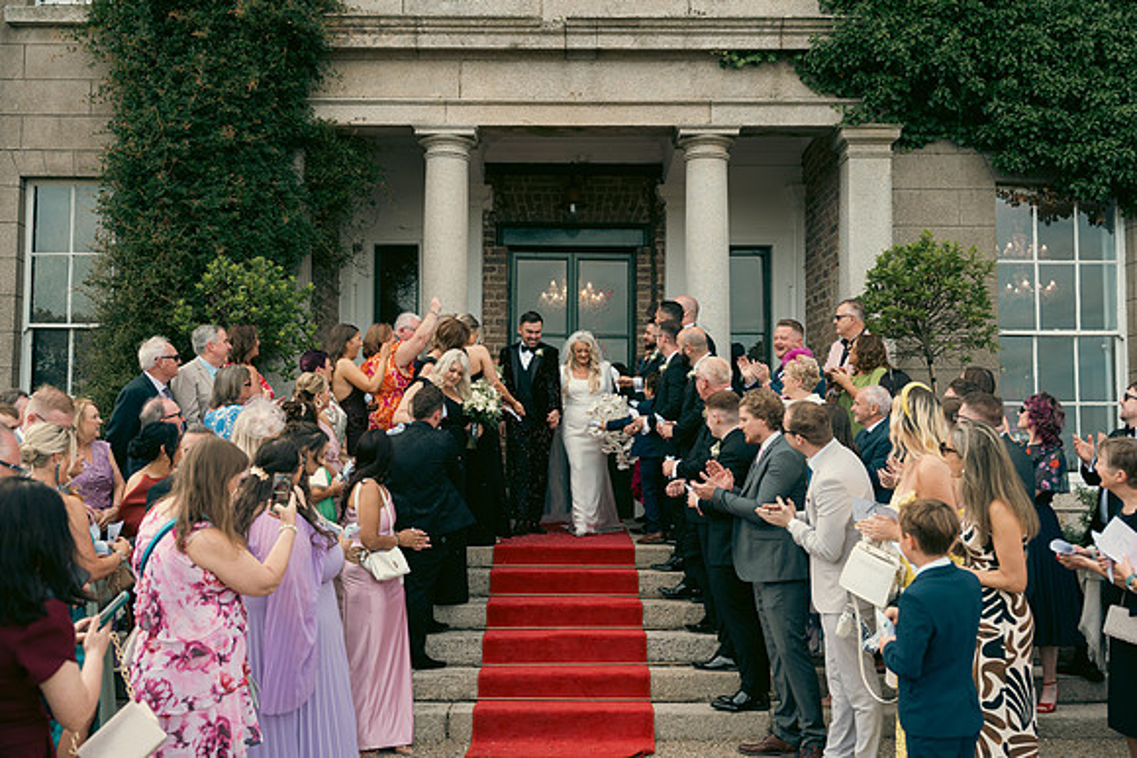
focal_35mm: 39
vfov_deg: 34.5
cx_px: 568
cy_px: 379
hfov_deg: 49.9
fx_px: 1223
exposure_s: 1/640
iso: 160
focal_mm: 38
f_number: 3.5
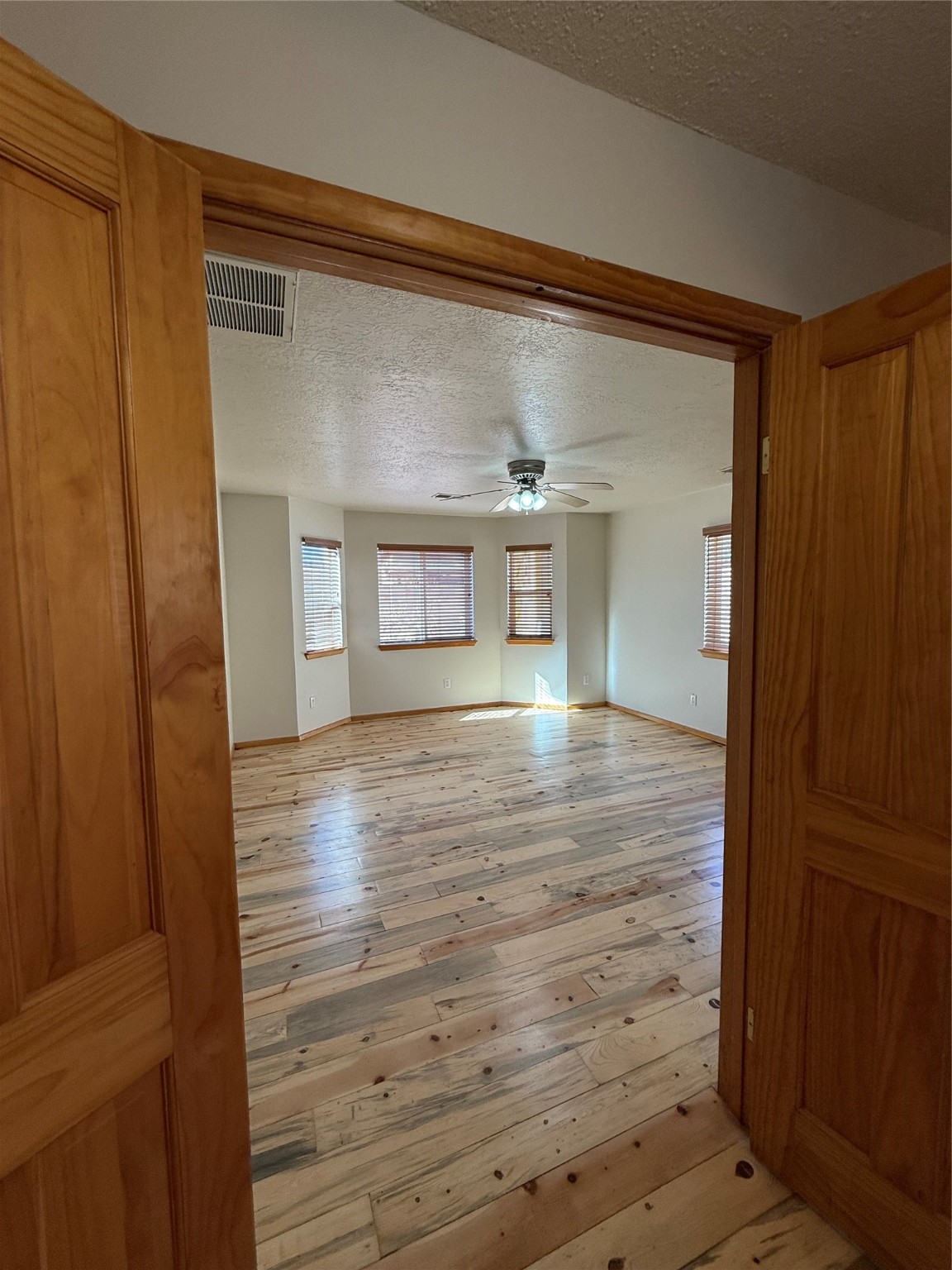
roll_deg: +2.0
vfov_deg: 102.1
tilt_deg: -4.1
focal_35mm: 14
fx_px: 513
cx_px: 476
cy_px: 635
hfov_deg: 85.7
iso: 64
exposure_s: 1/132
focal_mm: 2.22
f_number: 2.2
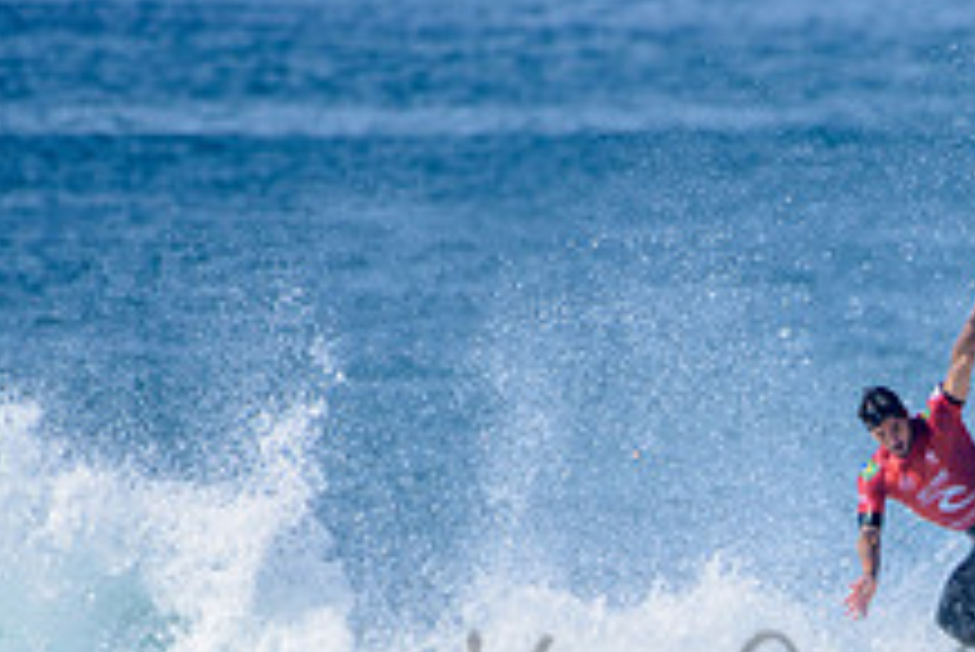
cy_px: 663
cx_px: 930
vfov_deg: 1.0
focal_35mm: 1339
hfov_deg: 1.5
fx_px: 36287
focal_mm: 500
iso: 160
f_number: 5.6
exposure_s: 1/2000
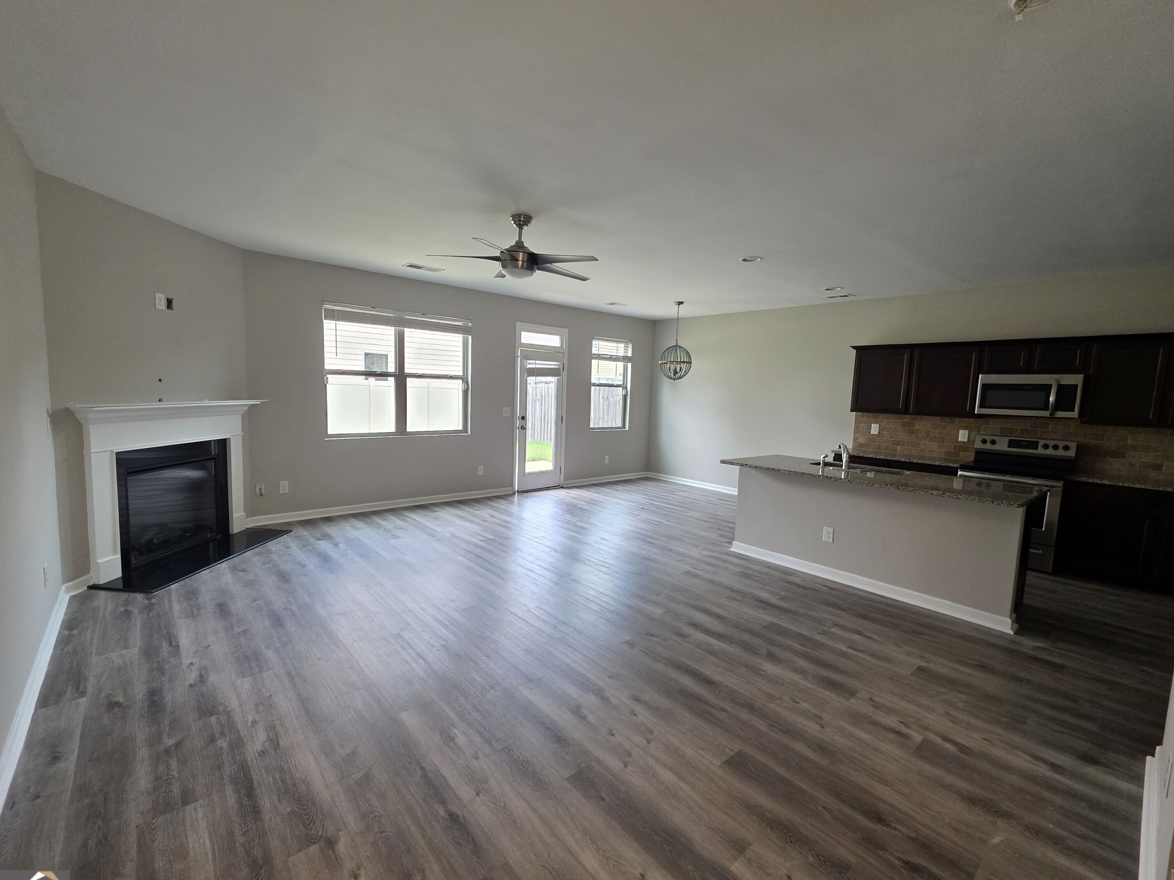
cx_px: 560
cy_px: 443
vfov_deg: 85.7
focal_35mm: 14
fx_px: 475
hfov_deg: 102.0
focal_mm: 2.2
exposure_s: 1/120
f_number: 1.9
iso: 250
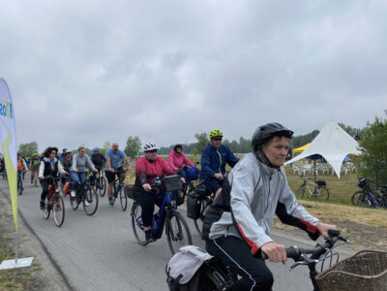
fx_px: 291
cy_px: 146
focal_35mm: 26
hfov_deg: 67.3
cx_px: 194
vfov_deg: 53.1
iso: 32
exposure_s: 1/1996
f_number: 1.8
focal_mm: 4.2
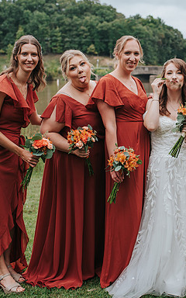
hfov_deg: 20.1
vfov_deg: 32.4
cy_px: 130
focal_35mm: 63
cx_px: 181
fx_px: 511
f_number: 3.2
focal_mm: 35
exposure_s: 1/800
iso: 140
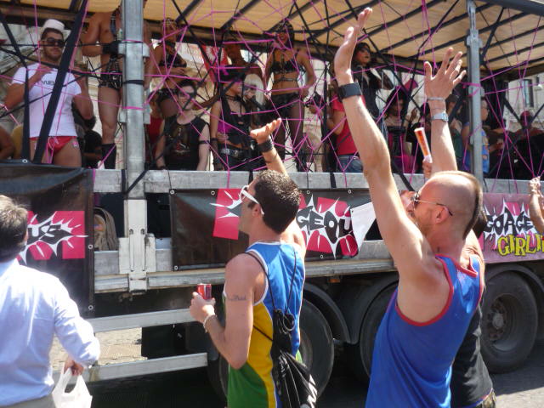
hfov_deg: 54.0
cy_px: 204
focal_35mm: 34
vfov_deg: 41.8
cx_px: 272
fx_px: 534
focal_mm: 5.5
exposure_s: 1/320
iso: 100
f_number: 2.8
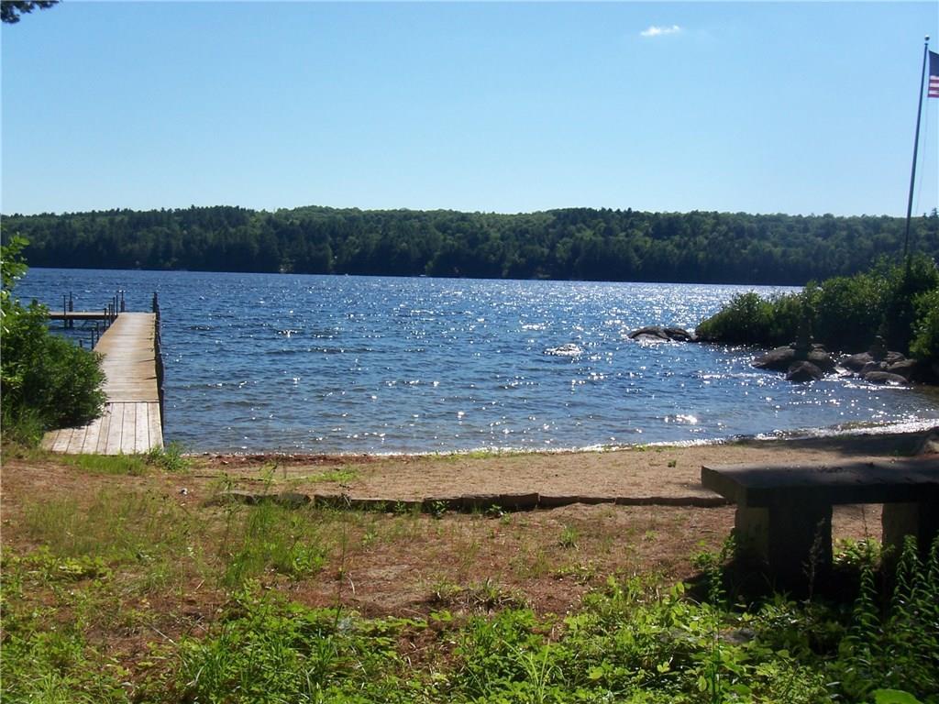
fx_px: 1058
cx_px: 470
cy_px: 352
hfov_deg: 47.9
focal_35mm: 39
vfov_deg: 36.8
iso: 64
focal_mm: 6.4
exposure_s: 1/250
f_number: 7.1
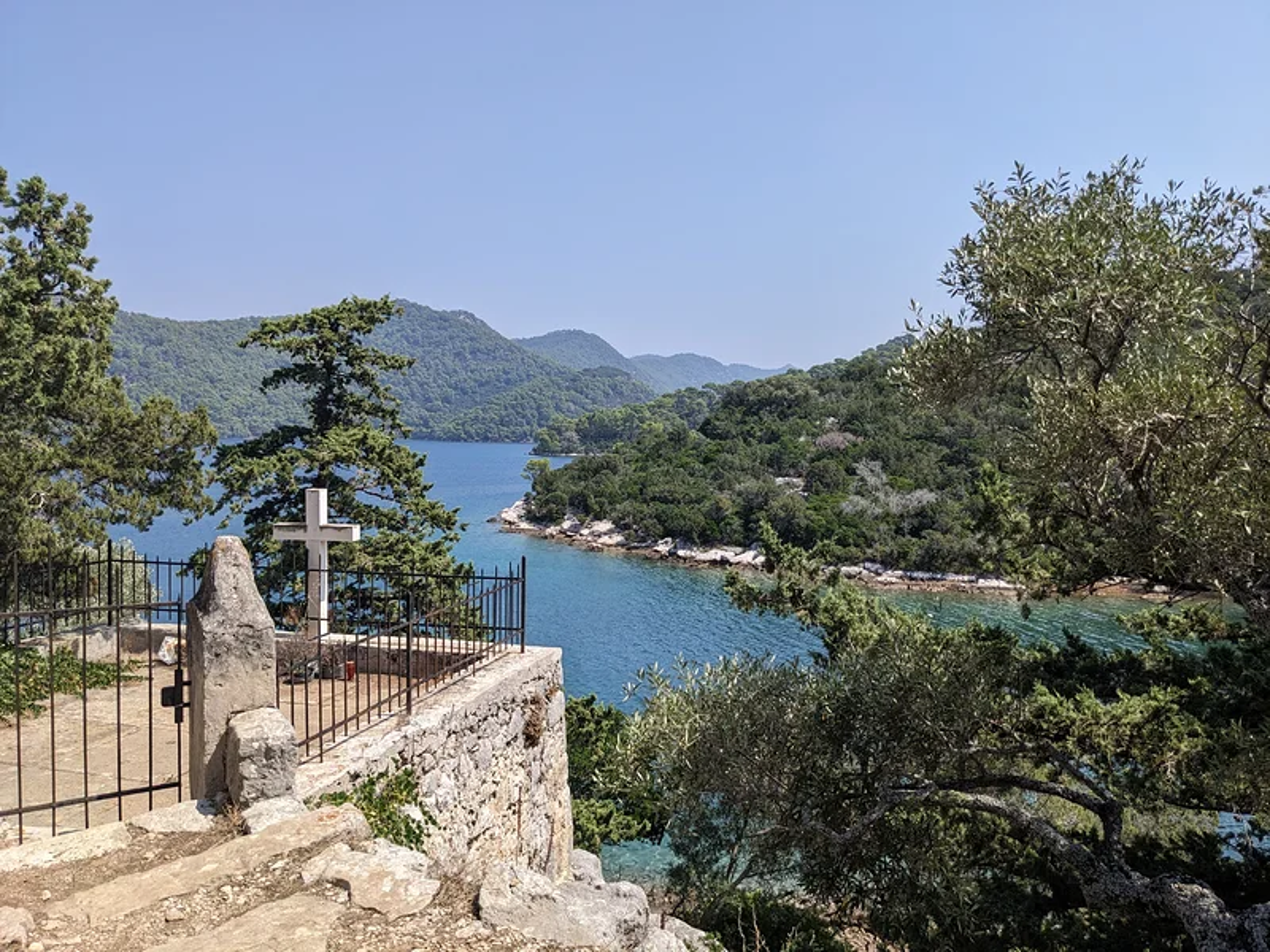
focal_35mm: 27
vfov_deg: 51.4
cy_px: 476
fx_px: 991
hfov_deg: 65.3
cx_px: 635
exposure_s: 1/2924
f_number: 1.73
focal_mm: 4.38
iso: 62
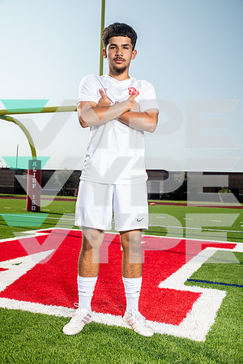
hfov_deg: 36.9
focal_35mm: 36
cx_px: 122
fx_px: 364
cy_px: 182
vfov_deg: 53.1
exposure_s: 1/400
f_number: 6.3
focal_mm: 36
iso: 100
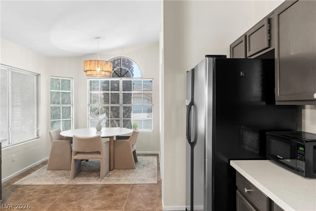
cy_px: 106
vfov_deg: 55.1
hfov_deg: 76.1
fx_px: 202
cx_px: 158
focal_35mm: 23
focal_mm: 23
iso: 400
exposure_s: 1/2.5
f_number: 8
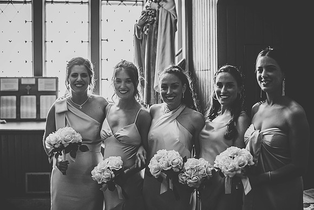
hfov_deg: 39.6
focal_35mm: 50
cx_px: 157
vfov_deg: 27.0
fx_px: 436
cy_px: 105
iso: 1250
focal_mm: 50
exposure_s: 1/125
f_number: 2.2
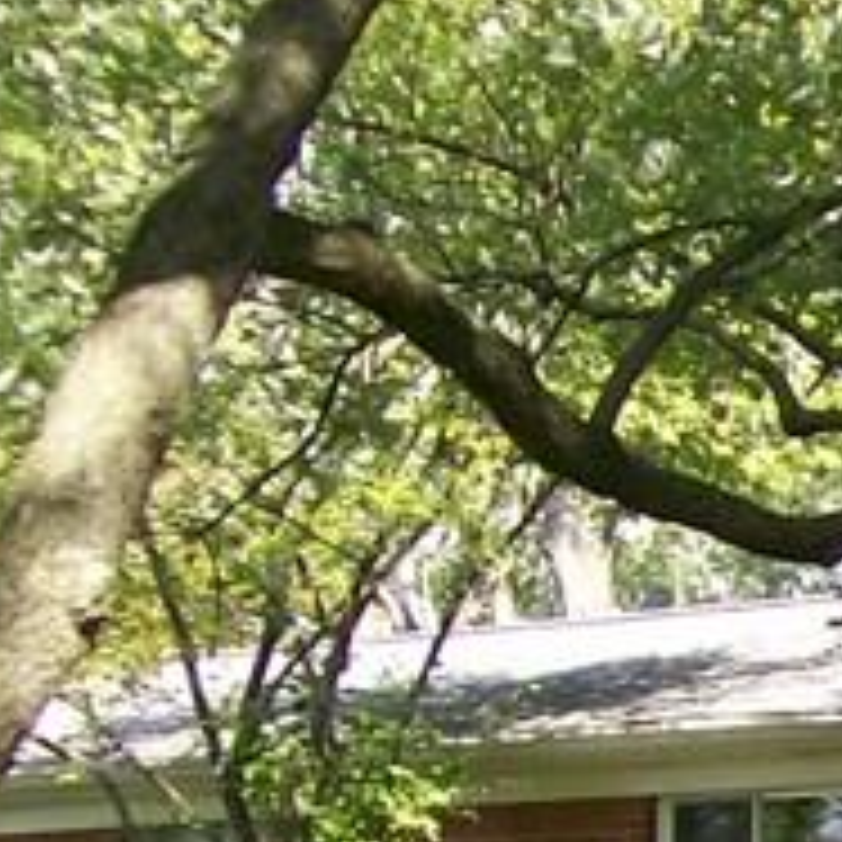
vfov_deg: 9.8
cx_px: 1959
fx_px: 4788
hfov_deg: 9.1
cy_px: 1189
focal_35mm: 174
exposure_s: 1/377
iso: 80
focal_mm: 6
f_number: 2.7
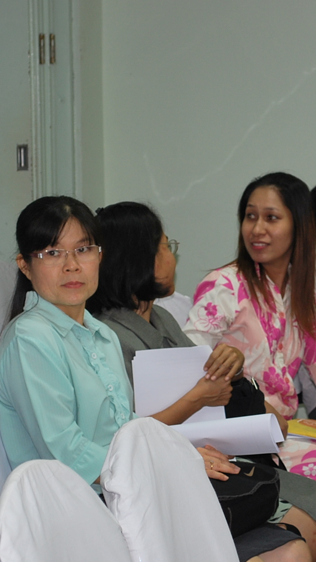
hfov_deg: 7.8
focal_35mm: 155
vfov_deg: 13.9
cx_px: 266
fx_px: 2308
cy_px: 310
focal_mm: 55
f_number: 5.6
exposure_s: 1/15
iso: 200
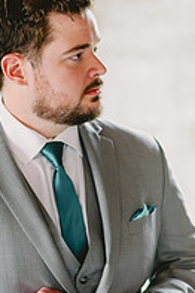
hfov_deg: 7.1
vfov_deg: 10.6
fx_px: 1579
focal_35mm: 194
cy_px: 210
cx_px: 57
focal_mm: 85
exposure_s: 1/320
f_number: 2.2
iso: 400
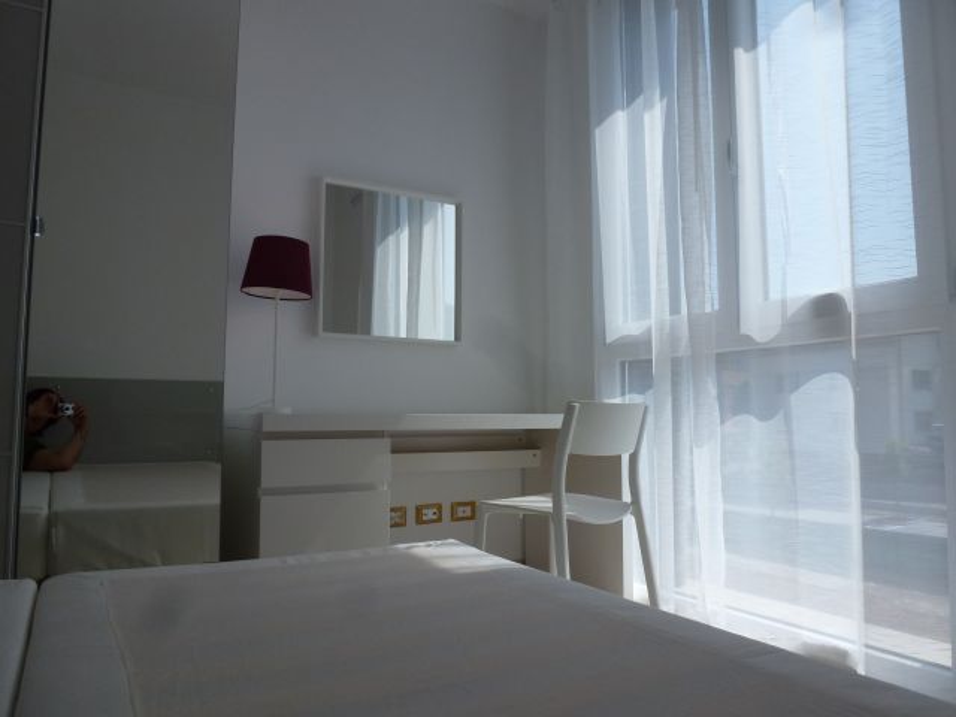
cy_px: 358
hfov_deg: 69.4
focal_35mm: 25
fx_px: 690
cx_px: 478
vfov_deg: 54.9
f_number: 4
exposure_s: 1/640
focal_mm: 4.3
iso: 100
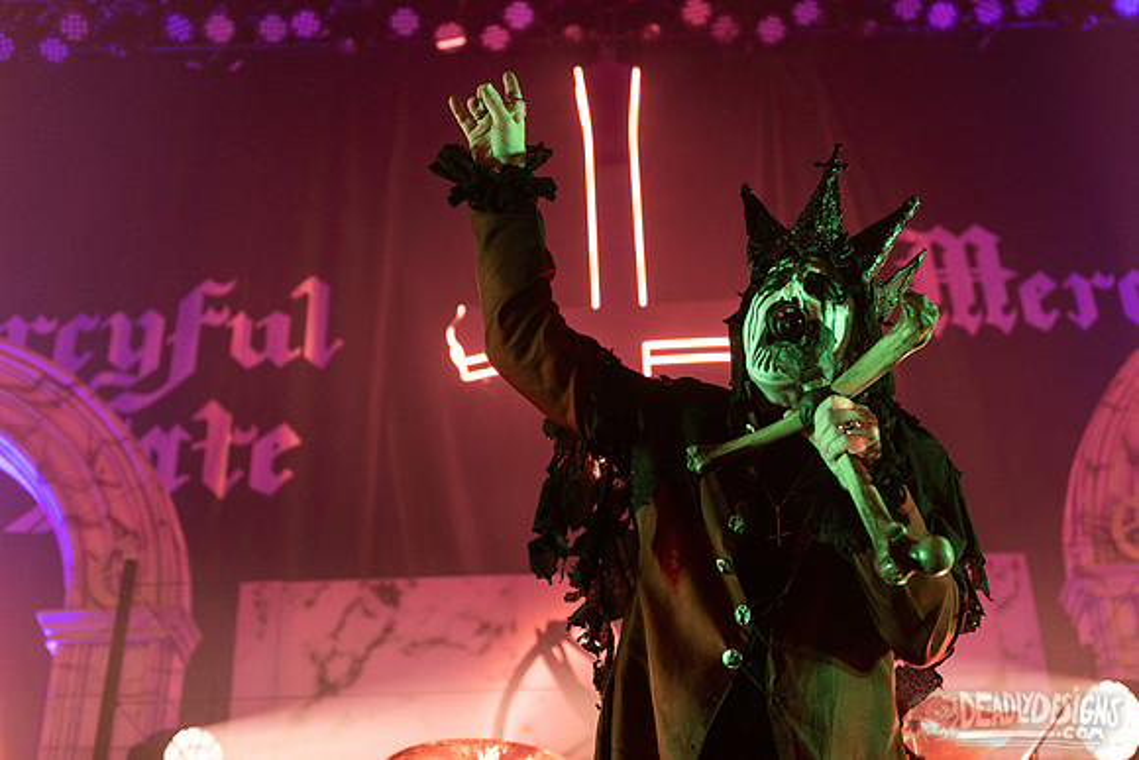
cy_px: 379
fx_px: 1639
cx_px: 637
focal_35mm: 52
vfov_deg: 26.1
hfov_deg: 38.3
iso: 2000
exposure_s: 1/320
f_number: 3.2
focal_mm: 44
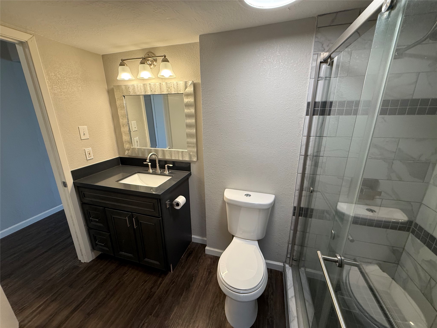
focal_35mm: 14
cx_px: 218
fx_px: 177
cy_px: 164
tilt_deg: -16.0
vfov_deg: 85.7
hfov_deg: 102.1
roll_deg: +0.8
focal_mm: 2.22
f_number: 2.2
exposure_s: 1/120
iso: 200
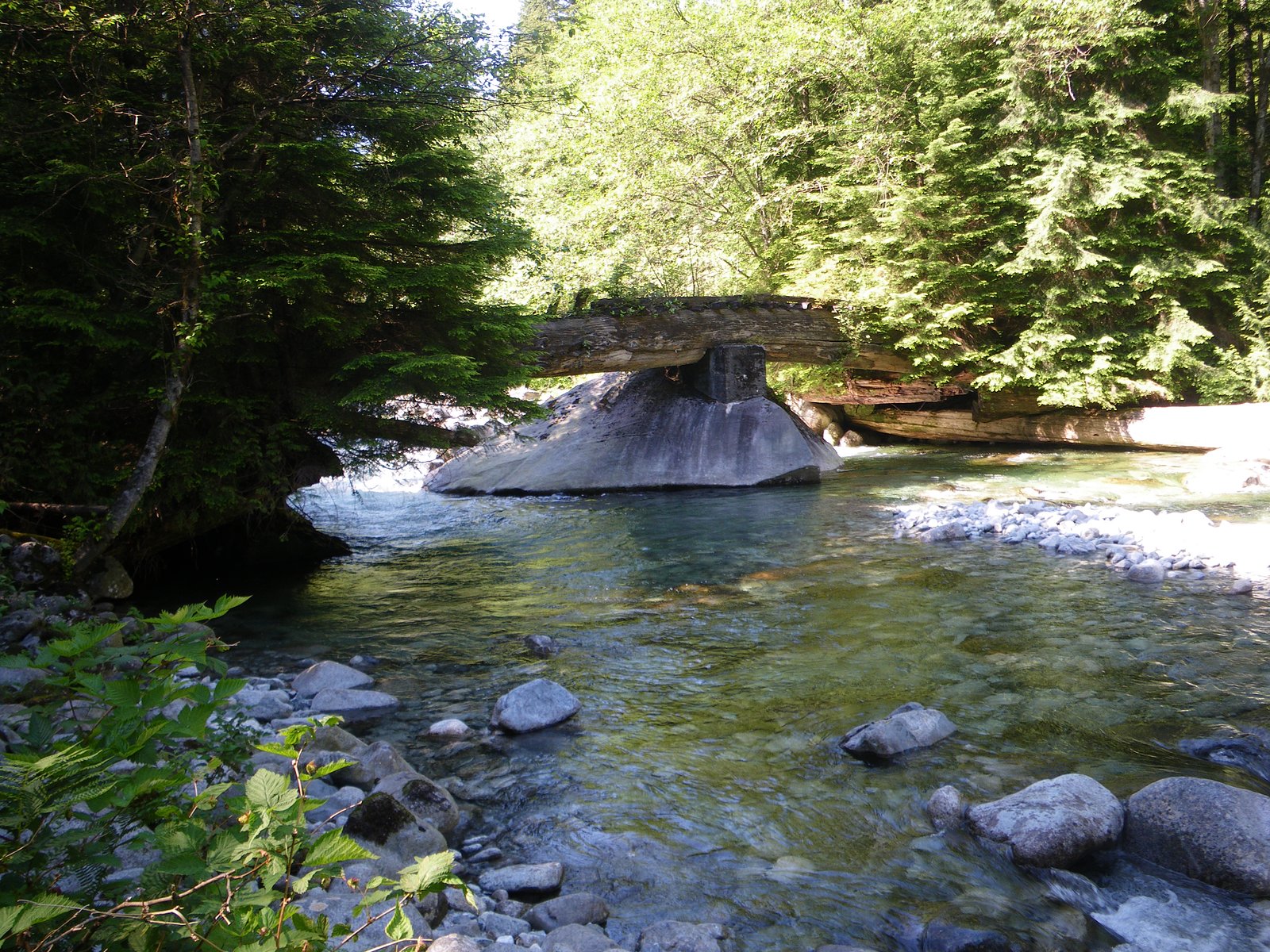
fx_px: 1027
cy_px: 476
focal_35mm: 28
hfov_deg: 63.4
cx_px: 635
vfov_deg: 49.7
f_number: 3.5
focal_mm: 5
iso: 64
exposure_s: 1/50
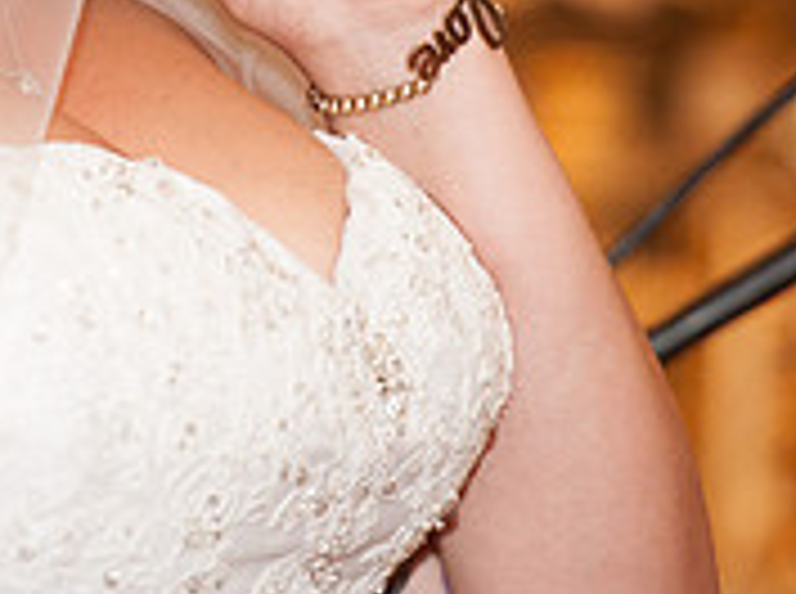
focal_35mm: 631
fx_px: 14480
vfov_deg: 2.3
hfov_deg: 3.1
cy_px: -261
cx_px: 4
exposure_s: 1/100
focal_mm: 200
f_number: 3.5
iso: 2500
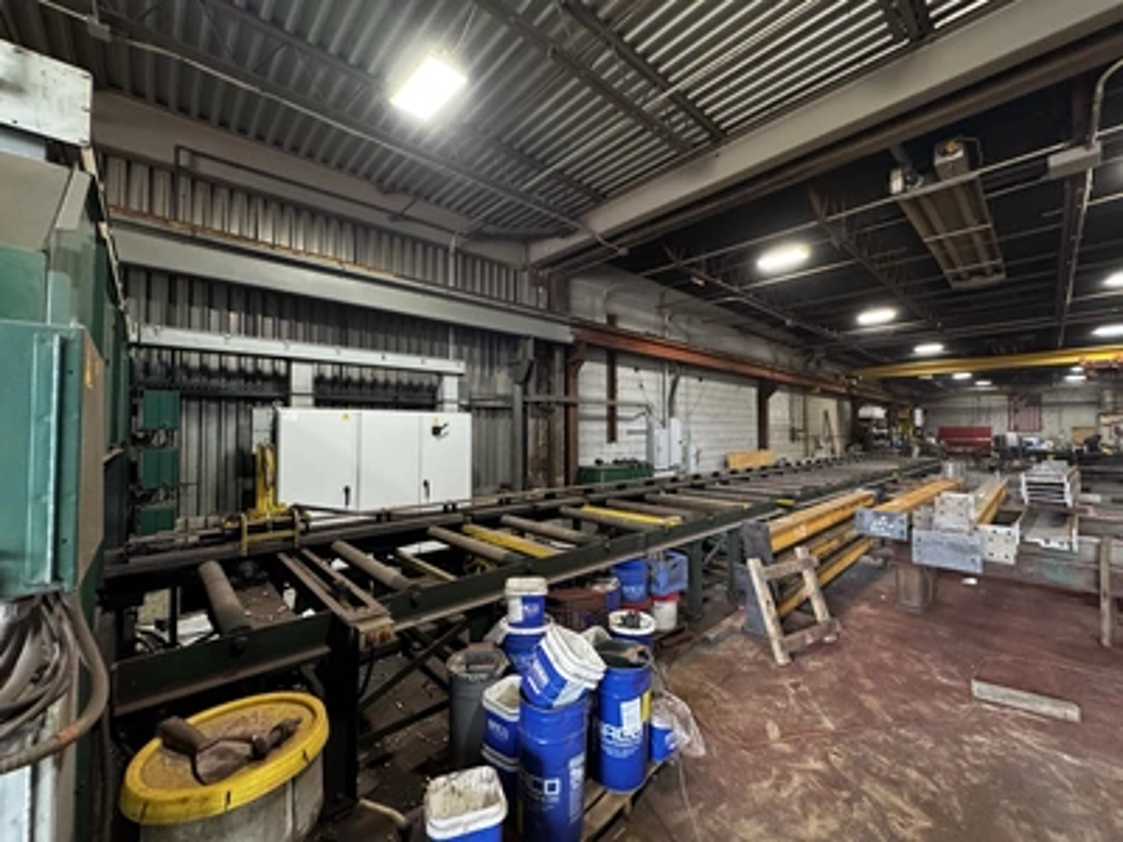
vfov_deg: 85.7
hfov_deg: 102.1
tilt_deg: -0.3
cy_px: 421
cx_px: 562
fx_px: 454
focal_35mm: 14
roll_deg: -0.1
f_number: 2.2
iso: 400
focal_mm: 2.22
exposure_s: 1/60
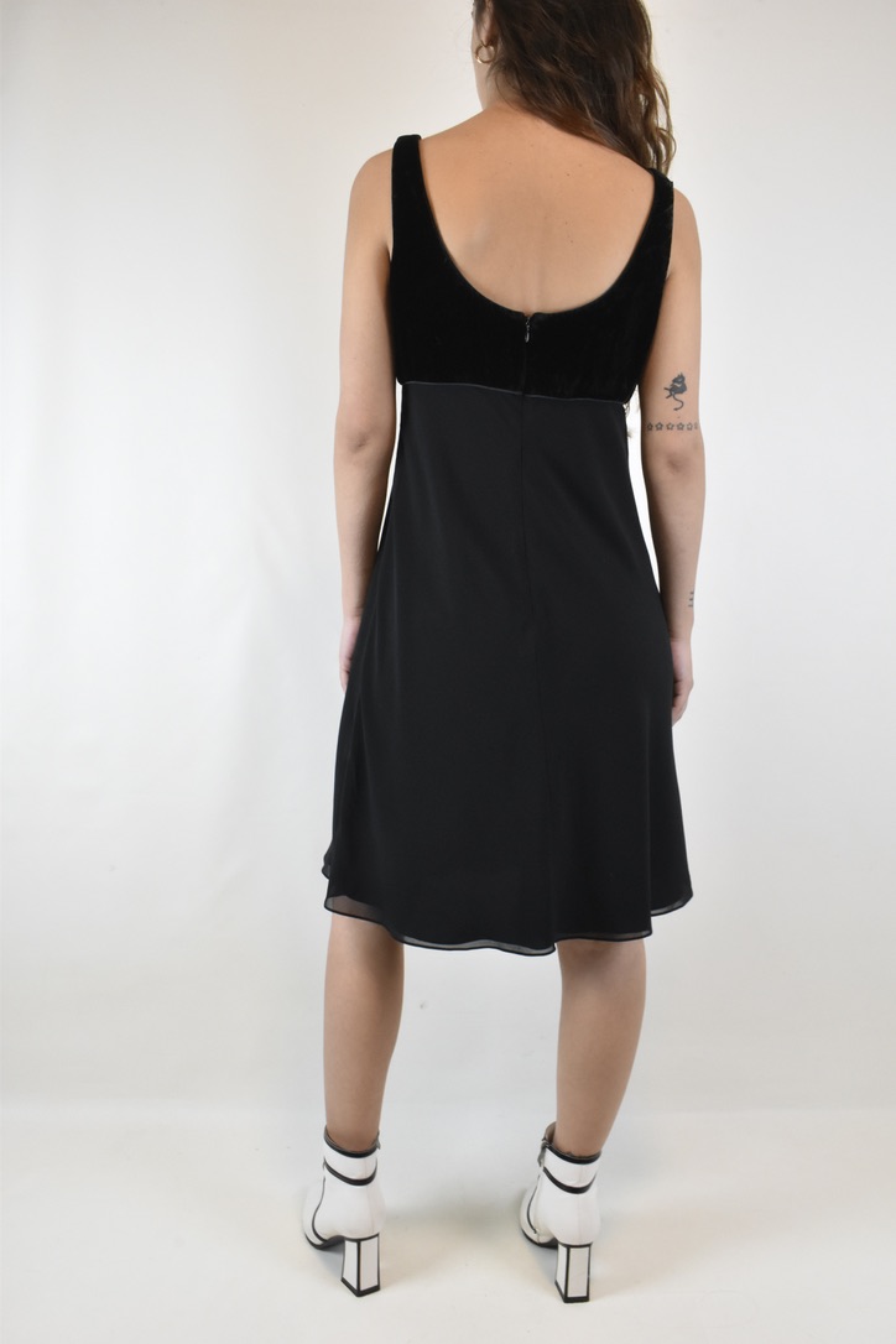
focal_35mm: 30
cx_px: 448
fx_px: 1120
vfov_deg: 61.9
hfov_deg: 43.6
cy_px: 672
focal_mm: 20
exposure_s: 1/25
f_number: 16
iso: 1600
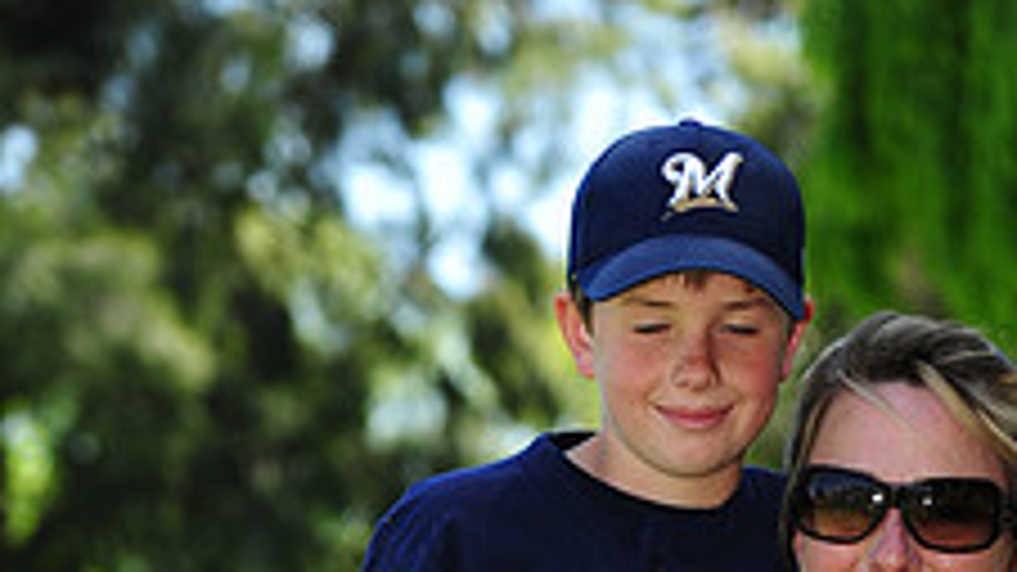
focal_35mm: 242
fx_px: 6524
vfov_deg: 4.9
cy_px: 1266
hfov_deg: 8.9
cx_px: 814
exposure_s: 1/500
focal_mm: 90
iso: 200
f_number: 4
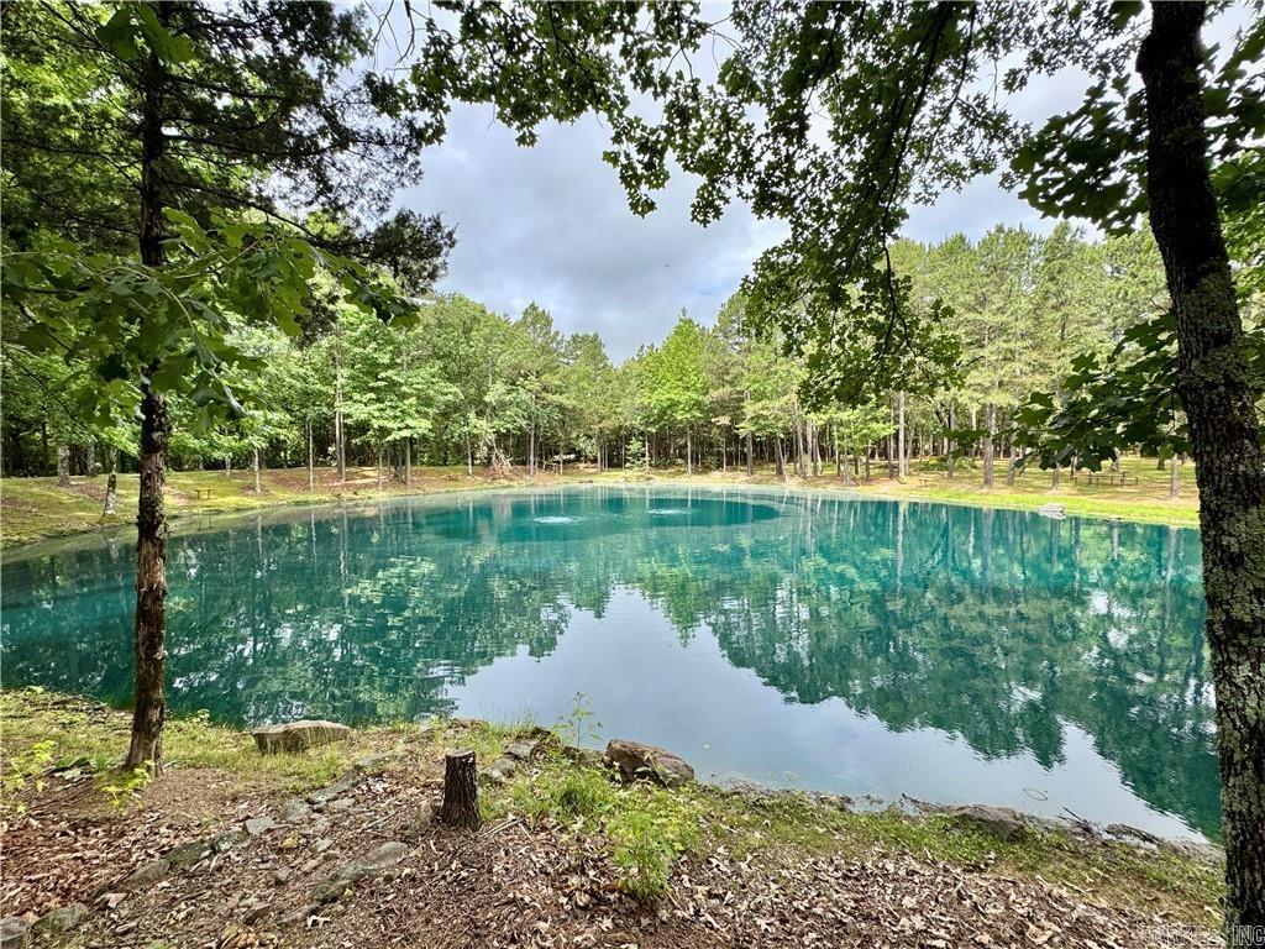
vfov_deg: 85.7
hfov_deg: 102.1
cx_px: 632
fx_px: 512
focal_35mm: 14
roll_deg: +0.5
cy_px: 474
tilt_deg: -2.4
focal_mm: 2.22
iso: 40
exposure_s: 1/435
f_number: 2.2
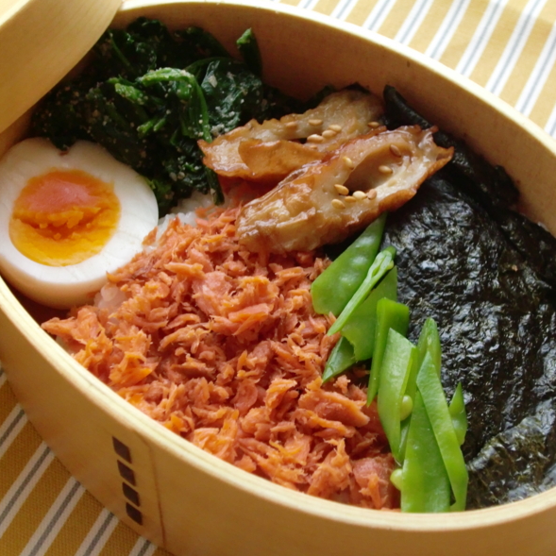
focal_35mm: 66
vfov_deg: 26.1
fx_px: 1199
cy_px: 276
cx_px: 343
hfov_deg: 26.0
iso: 400
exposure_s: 1/20
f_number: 3.6
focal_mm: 9.8
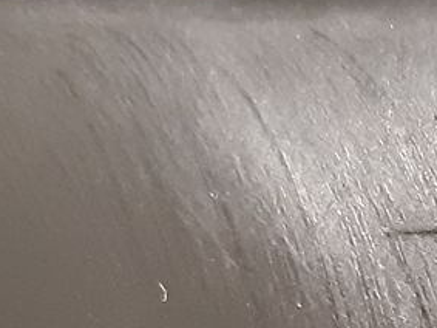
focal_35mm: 188
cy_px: 724
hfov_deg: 10.3
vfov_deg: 7.5
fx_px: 2372
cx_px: 590
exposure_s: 1/20
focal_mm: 3.93
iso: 500
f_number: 1.7
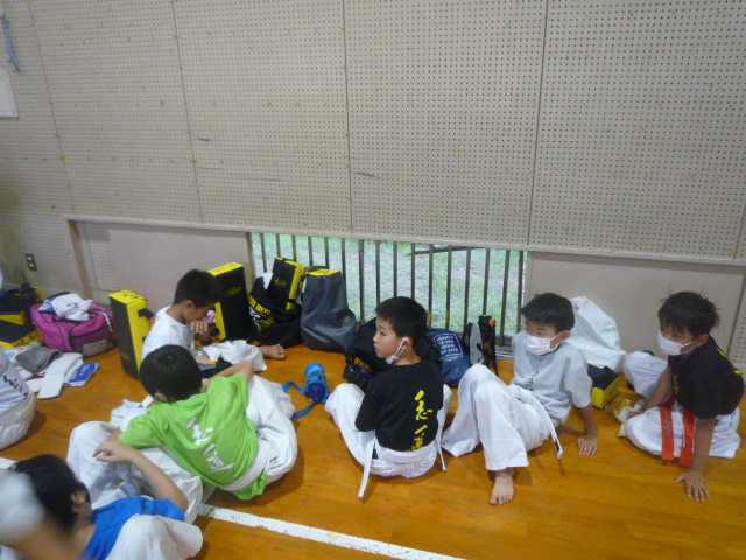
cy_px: 280
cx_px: 373
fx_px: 539
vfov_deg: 54.9
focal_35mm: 25
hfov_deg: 69.4
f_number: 2.8
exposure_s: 1/50
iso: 400
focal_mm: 4.4
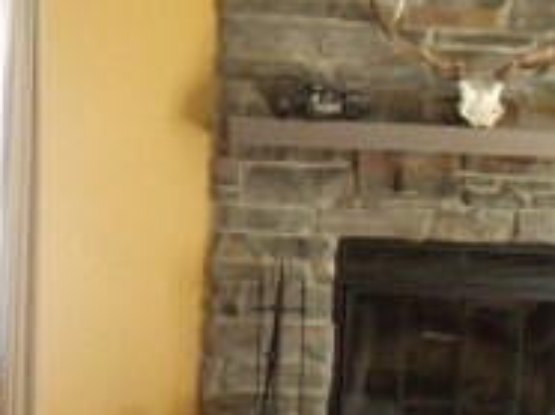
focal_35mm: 124
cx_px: -131
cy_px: 281
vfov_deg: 11.9
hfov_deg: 15.3
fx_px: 1986
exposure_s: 1/25
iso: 400
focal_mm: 6.4
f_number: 3.6
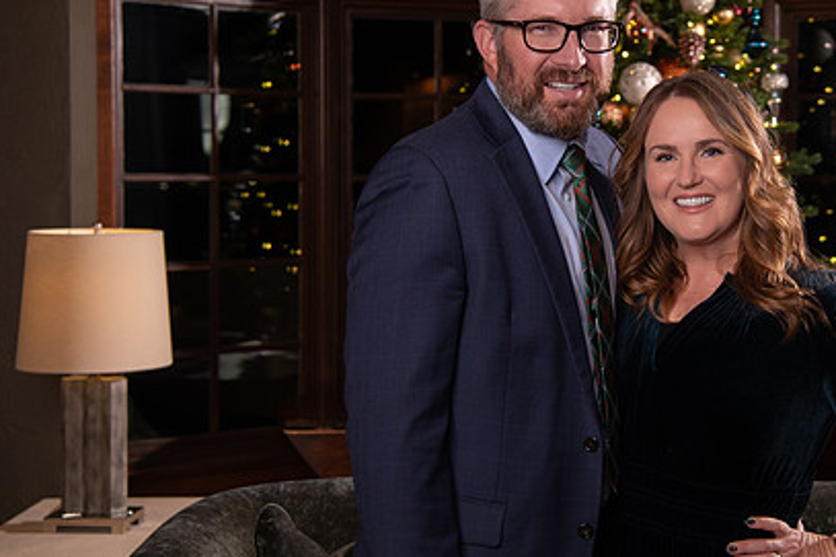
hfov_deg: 29.8
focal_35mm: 67
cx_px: 580
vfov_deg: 20.2
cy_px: 201
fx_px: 1555
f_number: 4
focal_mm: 44
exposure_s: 1/250
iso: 1600
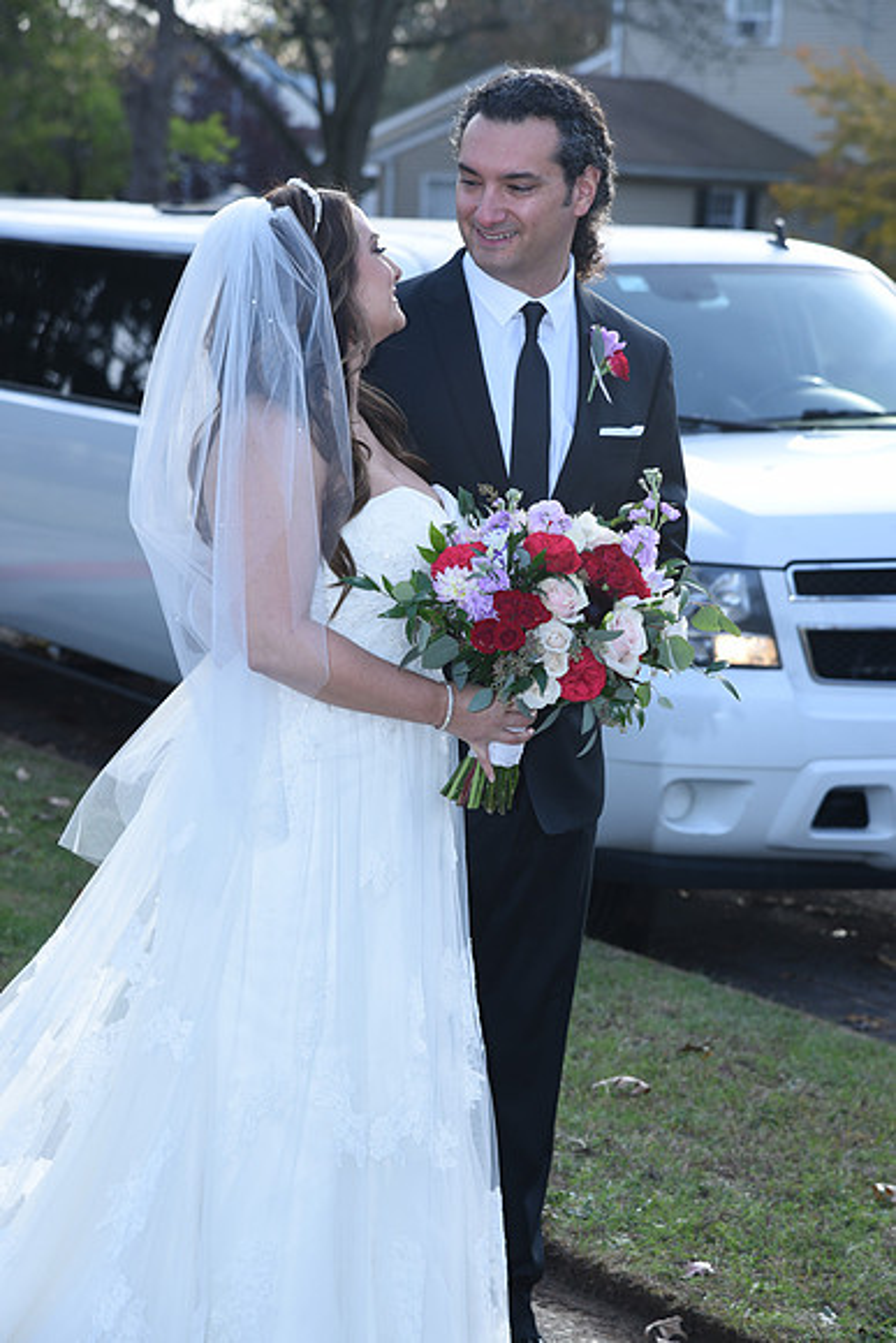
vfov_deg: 18.3
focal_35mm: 112
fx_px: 4179
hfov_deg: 12.2
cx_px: 448
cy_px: 672
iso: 400
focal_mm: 112
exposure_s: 1/200
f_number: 7.1
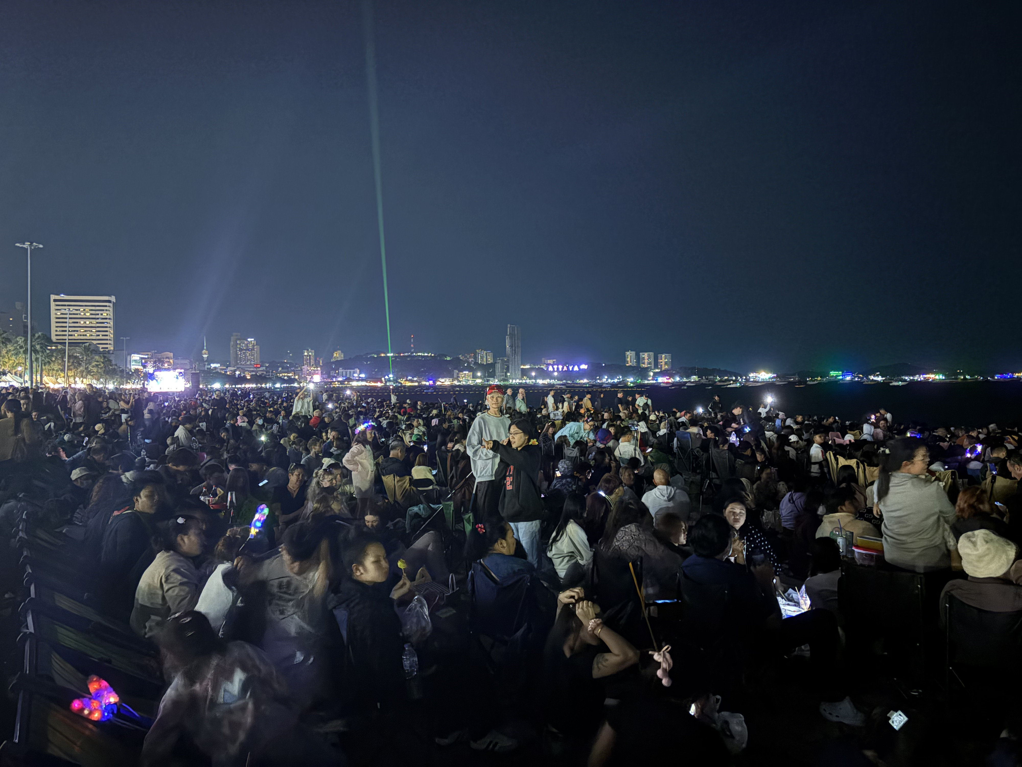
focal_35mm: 26
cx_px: 511
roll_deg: +0.8
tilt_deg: +0.4
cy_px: 384
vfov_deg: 53.1
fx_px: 768
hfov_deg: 67.3
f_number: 1.6
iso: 2500
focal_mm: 5.96
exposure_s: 1/14
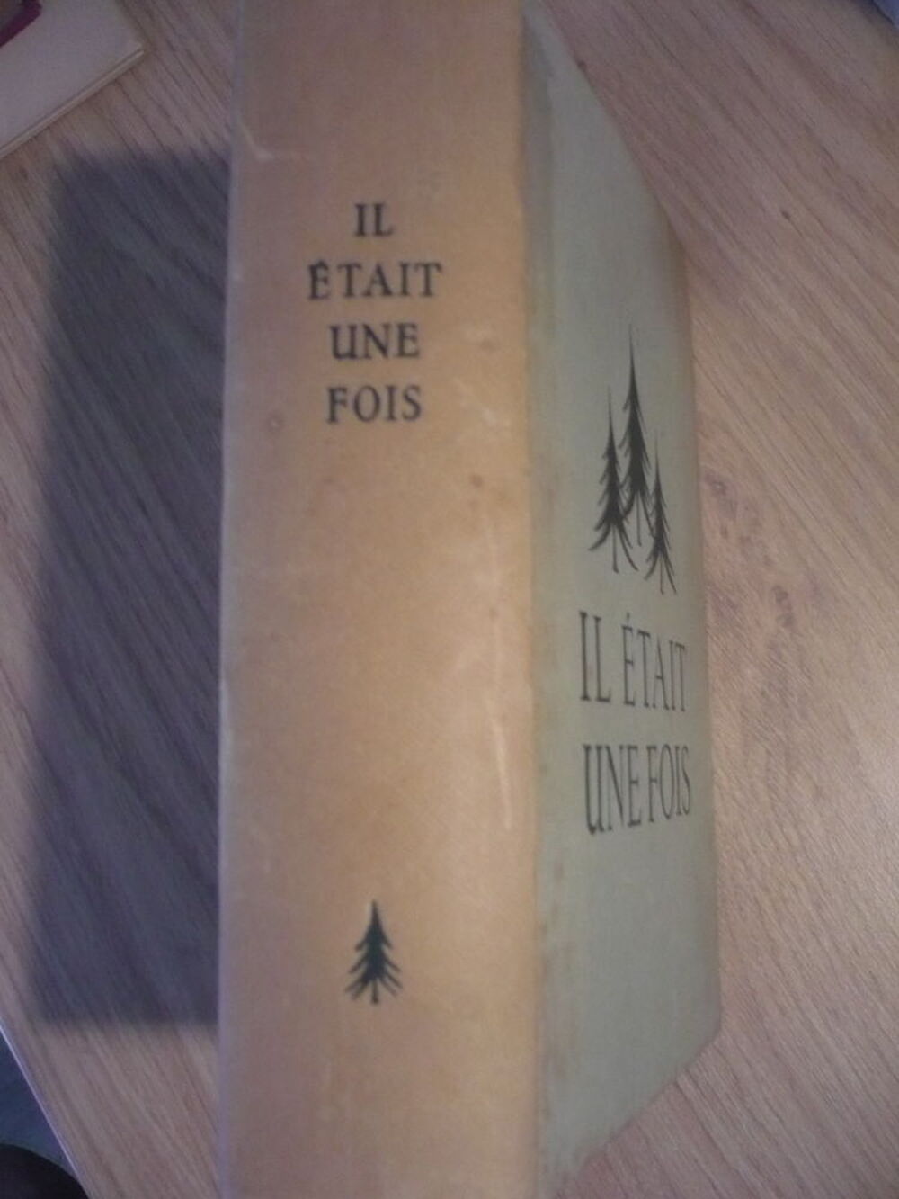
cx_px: 450
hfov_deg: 40.7
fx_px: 1212
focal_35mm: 35
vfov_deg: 52.6
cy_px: 600
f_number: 2.8
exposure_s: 1/20
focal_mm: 5.8
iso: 400
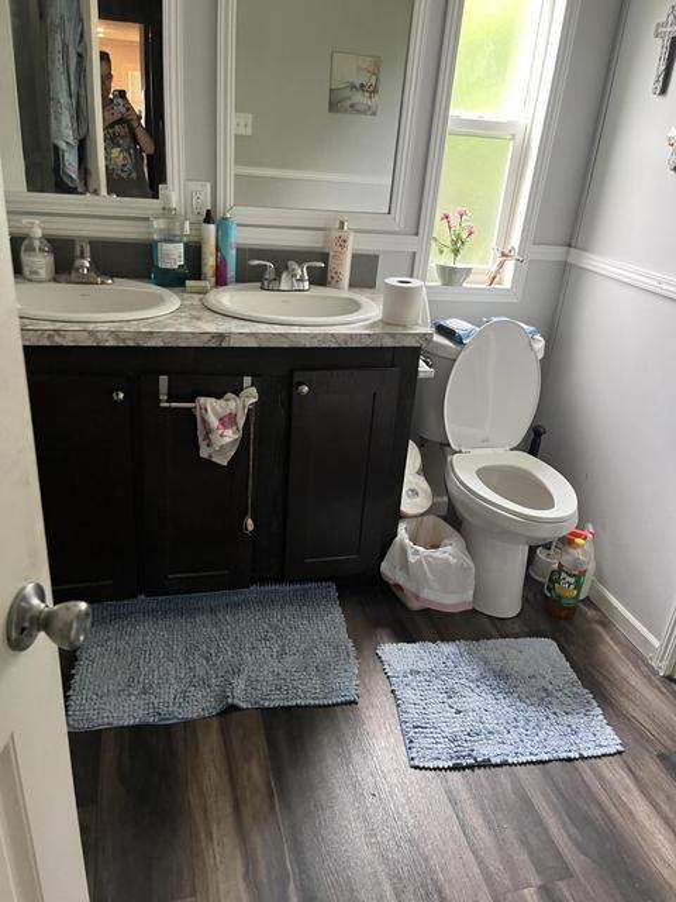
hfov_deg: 53.1
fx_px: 677
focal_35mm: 26
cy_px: 451
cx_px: 338
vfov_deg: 67.3
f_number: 1.6
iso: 400
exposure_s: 1/60
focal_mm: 5.1
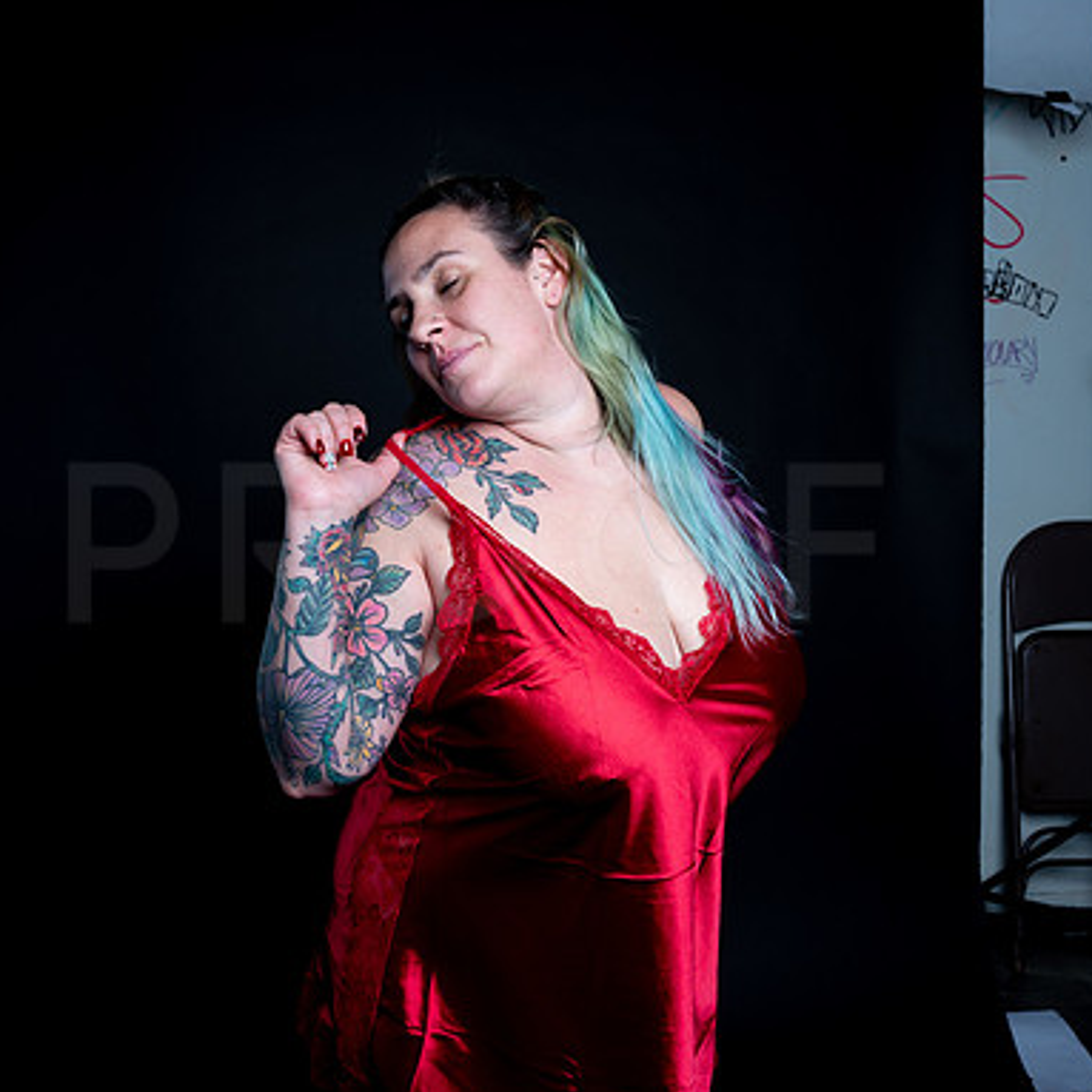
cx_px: 476
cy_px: 543
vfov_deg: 37.6
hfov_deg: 37.5
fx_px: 1606
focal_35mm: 45
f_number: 10
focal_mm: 35
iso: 100
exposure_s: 1/160
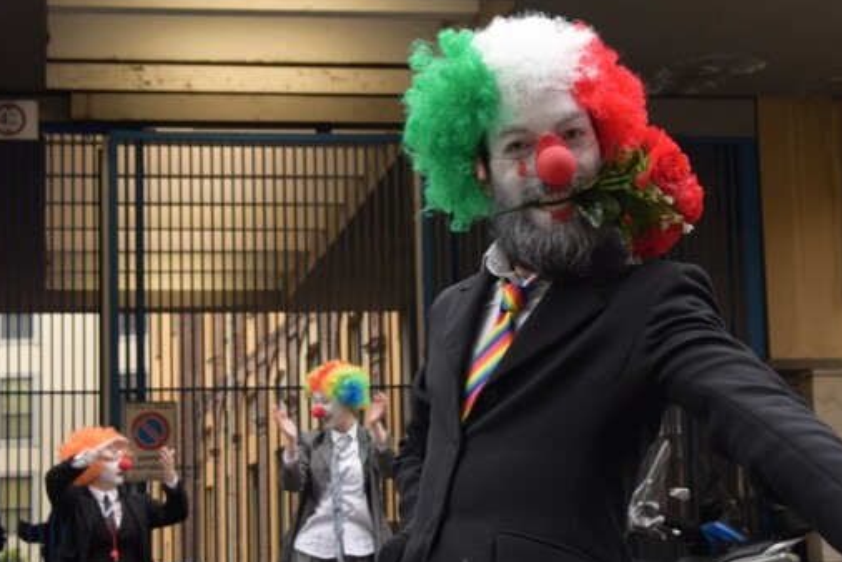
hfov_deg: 21.6
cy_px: 260
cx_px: 486
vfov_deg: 14.6
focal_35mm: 94
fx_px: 2200
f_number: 5.6
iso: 400
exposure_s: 1/125
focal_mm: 31
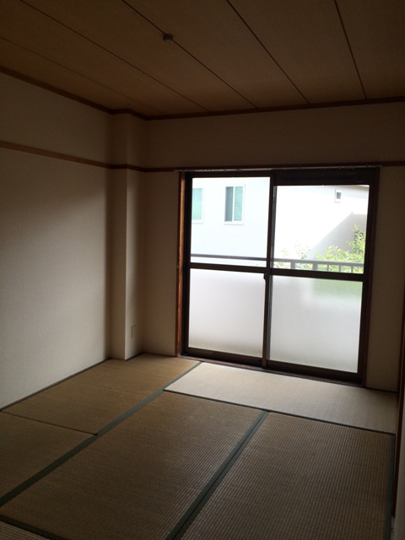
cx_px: 202
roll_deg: -1.4
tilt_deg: -7.1
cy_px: 270
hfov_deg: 48.2
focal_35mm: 29
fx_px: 452
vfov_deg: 61.7
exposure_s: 1/398
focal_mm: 4.15
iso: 32
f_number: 2.2
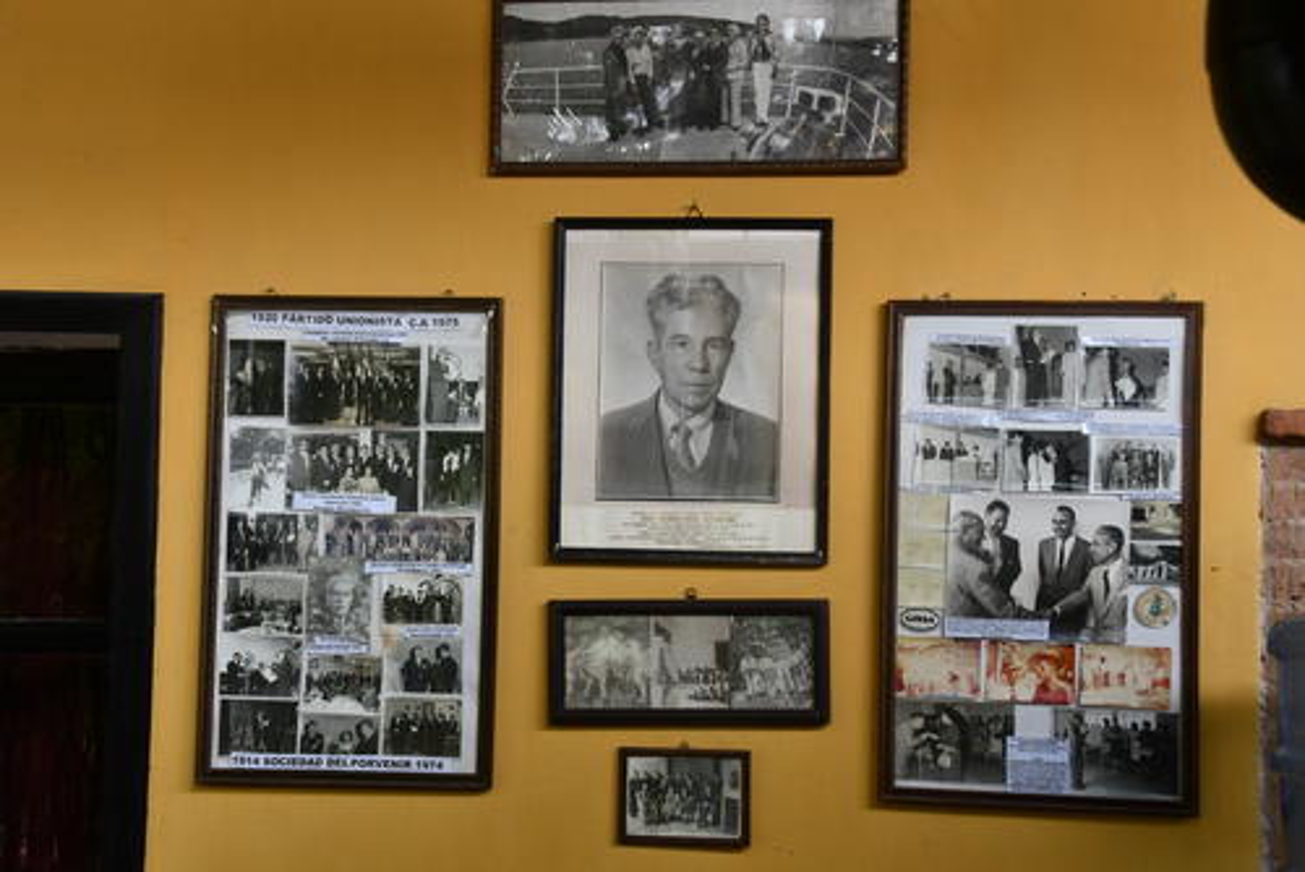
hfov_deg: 36.9
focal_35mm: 54
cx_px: 652
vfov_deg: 25.1
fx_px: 1959
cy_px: 436
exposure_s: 1/250
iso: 1250
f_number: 8
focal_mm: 36
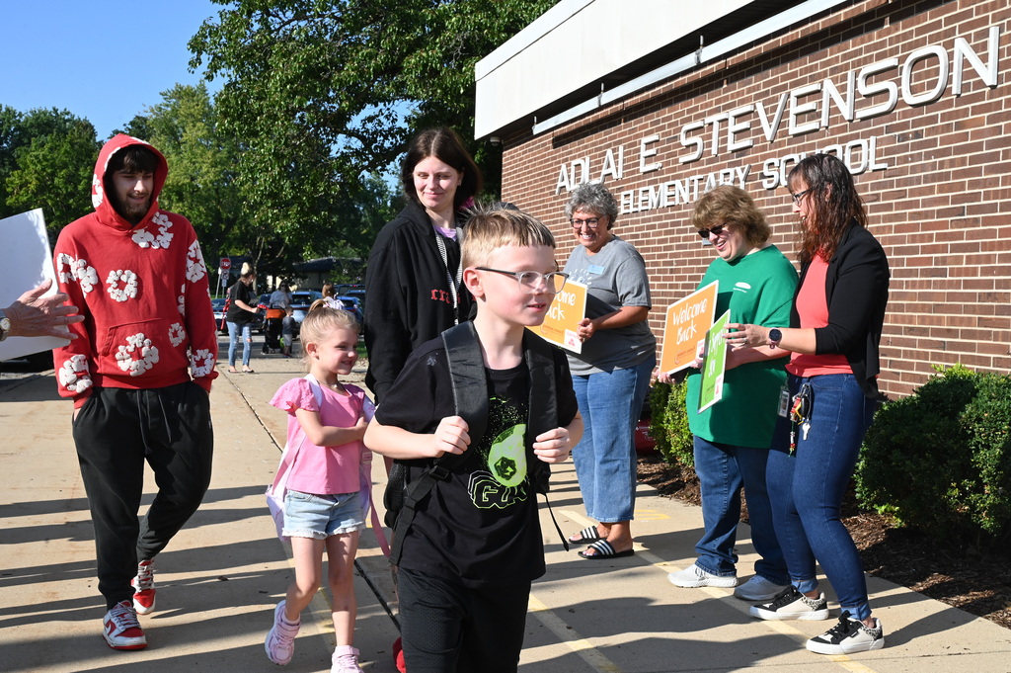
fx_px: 1263
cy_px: 336
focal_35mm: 45
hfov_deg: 43.6
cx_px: 506
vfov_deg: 29.8
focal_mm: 45
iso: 800
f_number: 13
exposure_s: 1/640
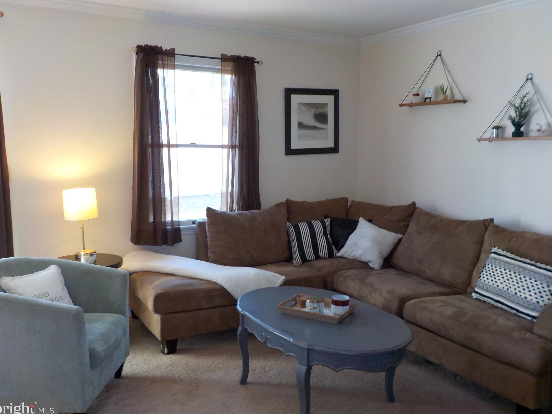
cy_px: 207
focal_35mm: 31
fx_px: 494
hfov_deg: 58.4
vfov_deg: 45.4
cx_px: 274
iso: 180
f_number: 3.3
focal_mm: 4.1
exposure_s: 1/30
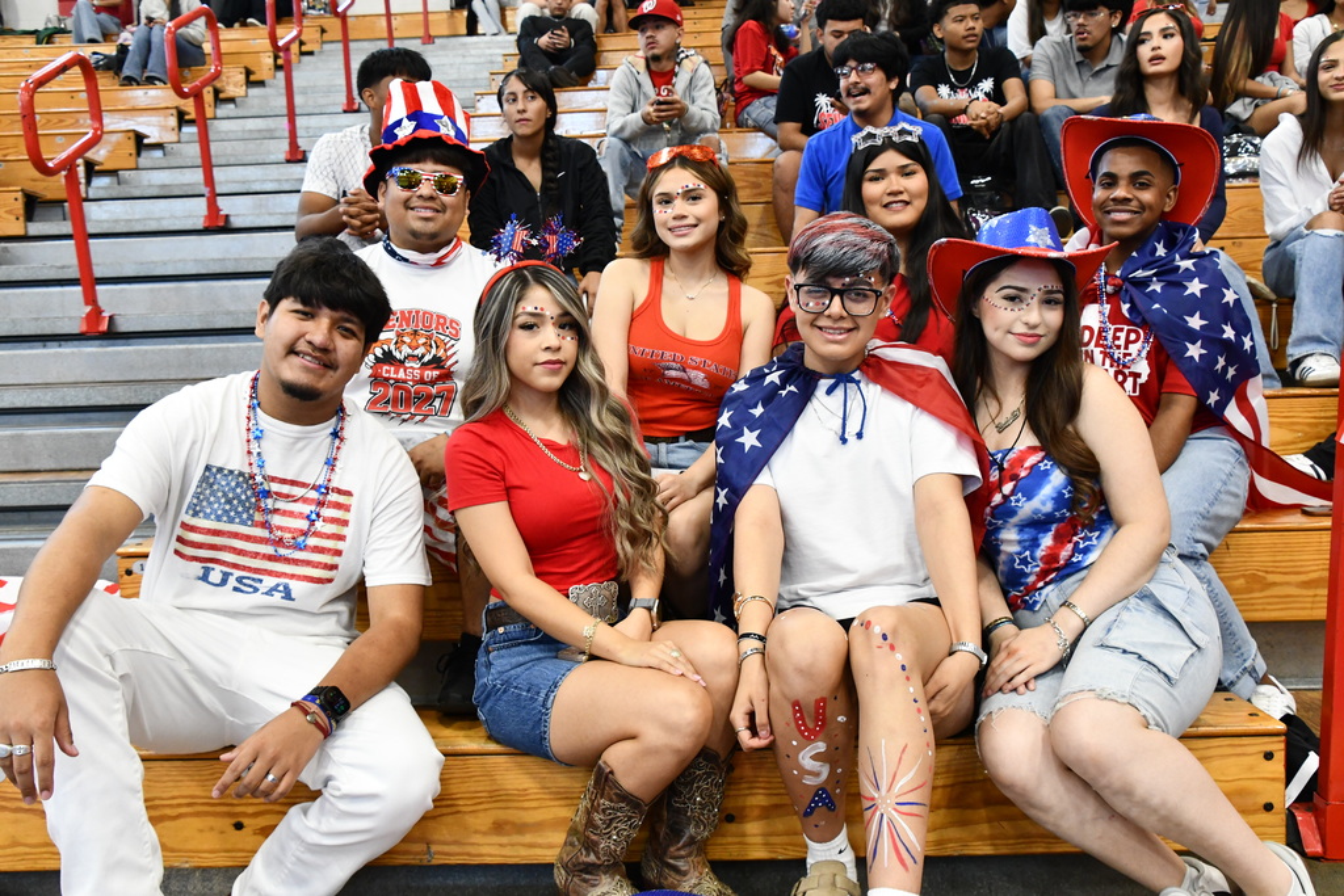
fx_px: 1232
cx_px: 672
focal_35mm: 33
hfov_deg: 57.2
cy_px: 448
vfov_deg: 40.0
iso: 2500
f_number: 6.3
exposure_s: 1/160
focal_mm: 22
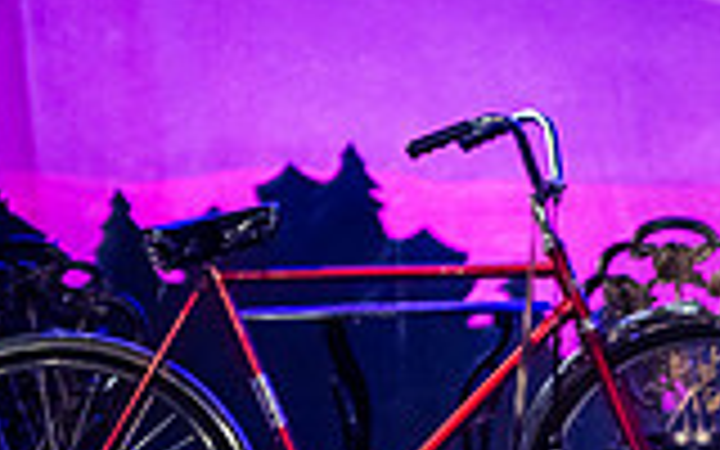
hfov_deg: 5.4
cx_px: 1130
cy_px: 52
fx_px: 7613
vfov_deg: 3.4
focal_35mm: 388
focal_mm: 105
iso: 4000
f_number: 2.8
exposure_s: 1/200
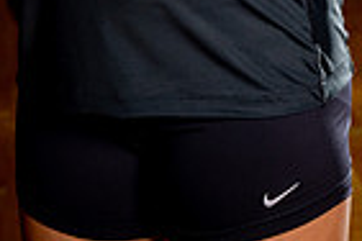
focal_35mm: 201
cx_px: 195
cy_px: -326
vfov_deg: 6.5
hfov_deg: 10.2
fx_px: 2021
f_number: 7.1
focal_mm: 63
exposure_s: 1/250
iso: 400
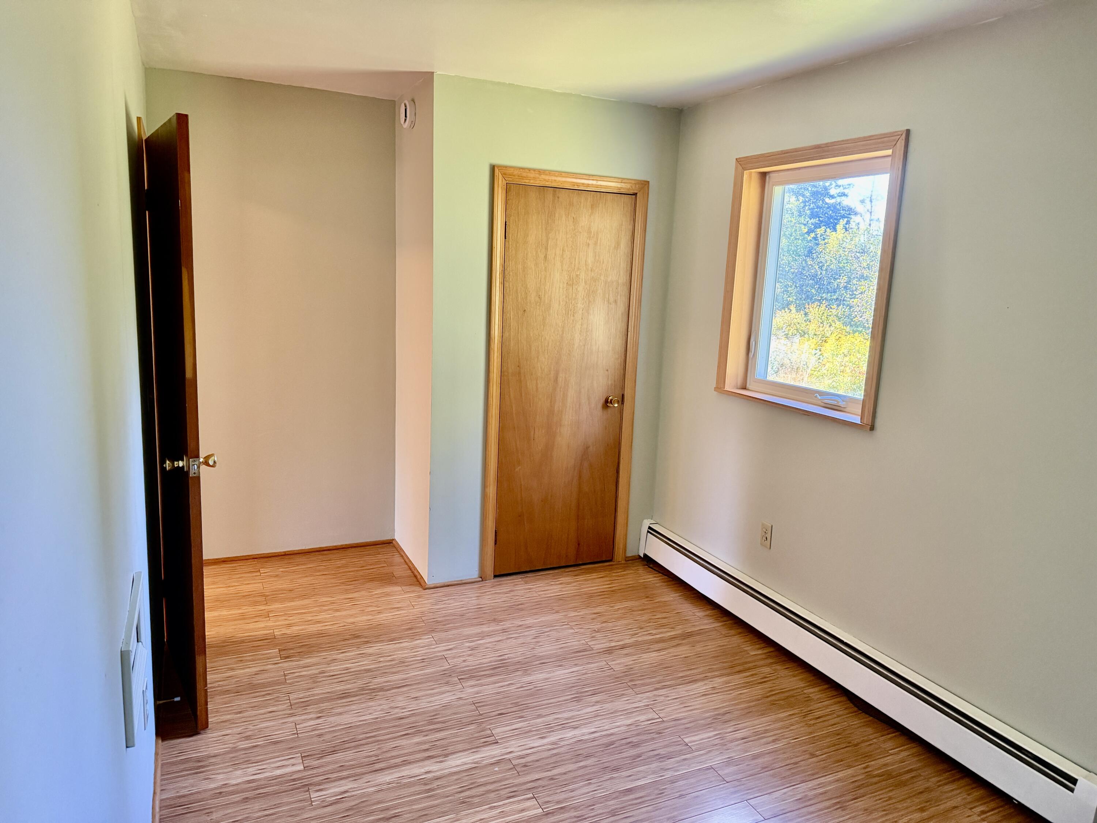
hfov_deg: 71.6
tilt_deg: -10.7
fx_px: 761
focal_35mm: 24
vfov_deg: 56.8
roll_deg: -1.6
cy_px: 412
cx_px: 548
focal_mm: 6.76
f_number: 1.78
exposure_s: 1/60
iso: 500
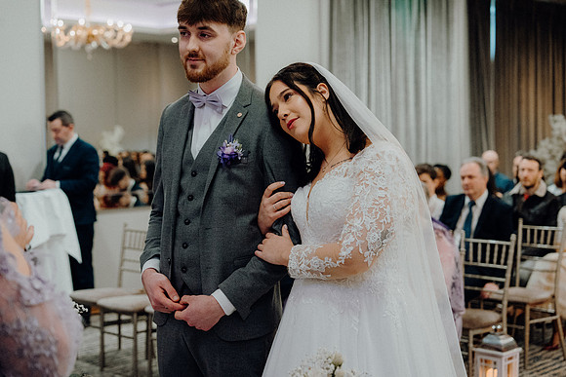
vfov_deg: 22.6
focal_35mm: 60
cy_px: 188
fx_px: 944
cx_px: 283
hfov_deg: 33.4
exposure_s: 1/200
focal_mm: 60
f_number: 3.5
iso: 5000
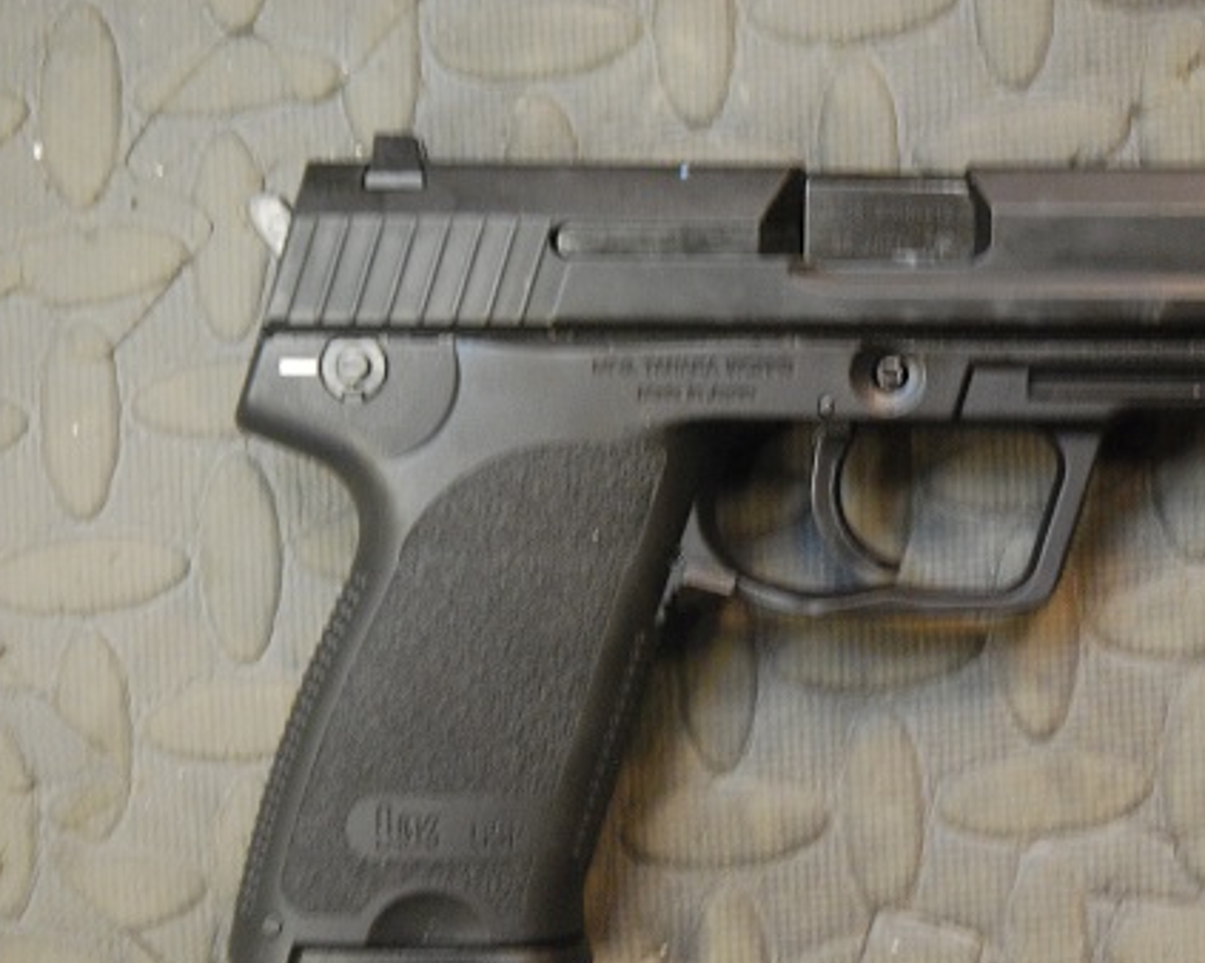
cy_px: 548
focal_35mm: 96
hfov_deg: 19.9
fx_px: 3422
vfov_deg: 16.0
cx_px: 766
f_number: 4.5
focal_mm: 48
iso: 1600
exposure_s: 1/25
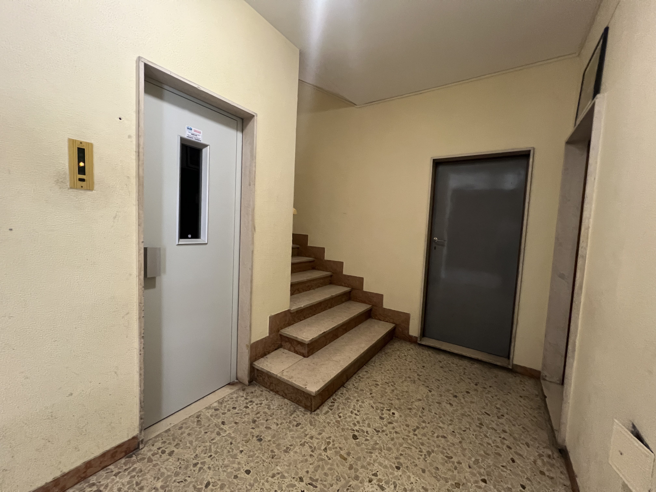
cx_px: 328
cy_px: 246
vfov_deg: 89.9
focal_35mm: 13
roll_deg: -1.8
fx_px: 246
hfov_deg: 106.2
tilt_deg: -6.6
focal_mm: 1.57
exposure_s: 1/50
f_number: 1.8
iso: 500
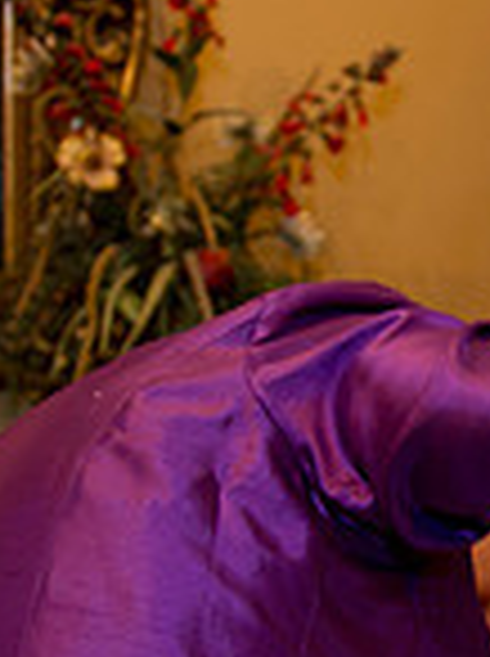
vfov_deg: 17.7
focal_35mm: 111
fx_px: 2101
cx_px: 926
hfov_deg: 12.1
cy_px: 432
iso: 800
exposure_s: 1/40
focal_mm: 29
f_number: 3.2
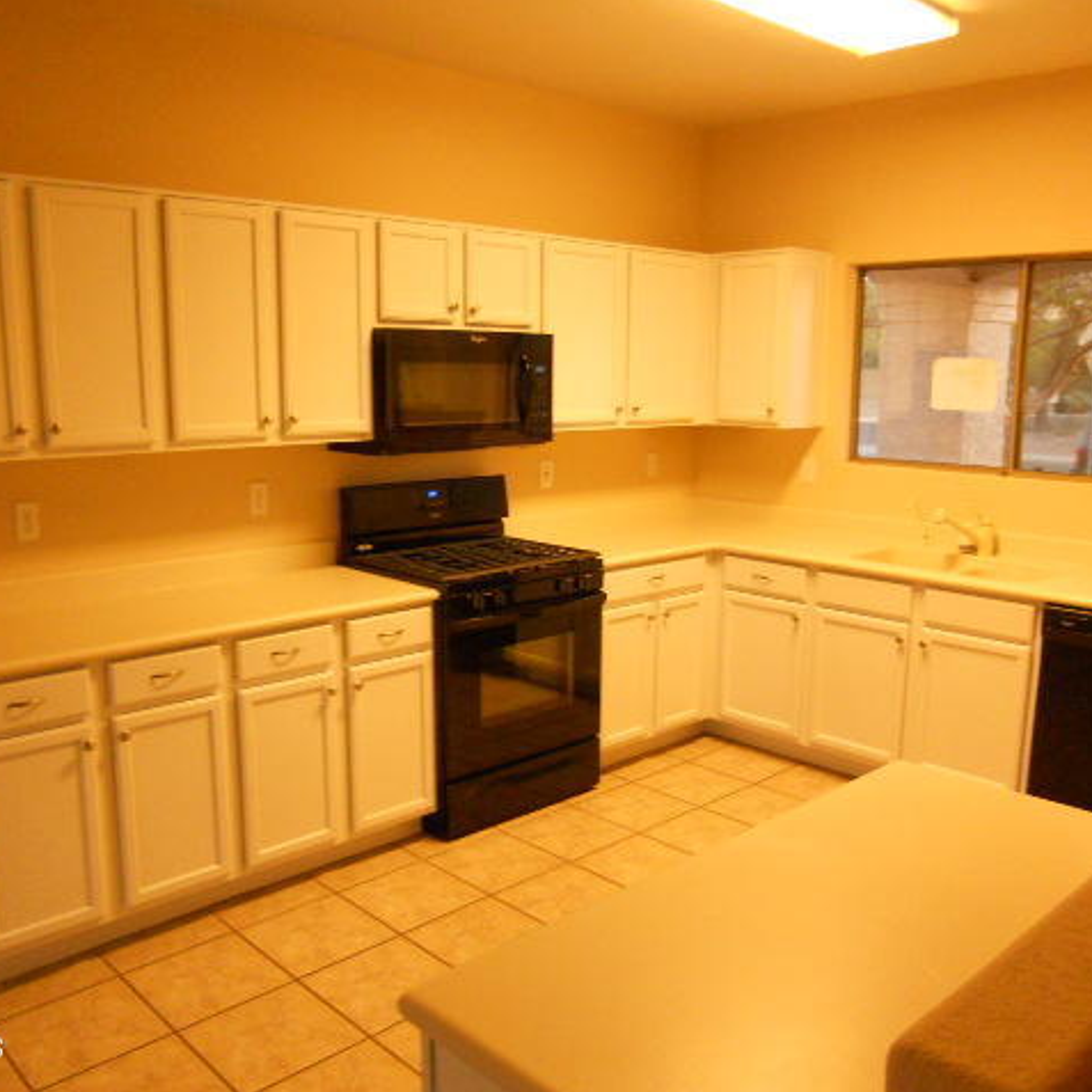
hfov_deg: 51.1
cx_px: 556
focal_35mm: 32
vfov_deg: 51.1
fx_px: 1142
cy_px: 545
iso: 400
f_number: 3.2
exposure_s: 1/30
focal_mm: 4.9
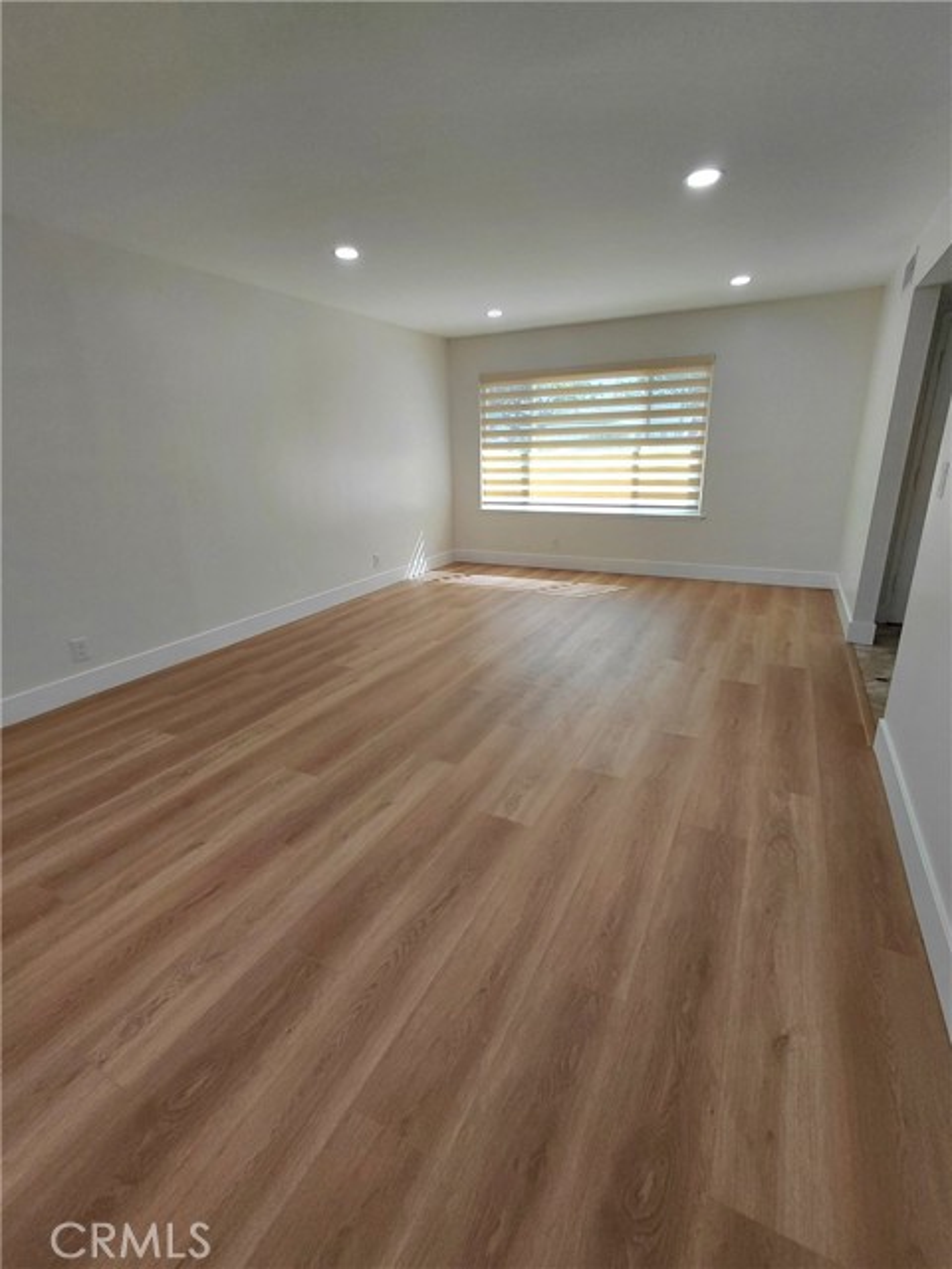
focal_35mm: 16
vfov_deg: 94.5
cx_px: 476
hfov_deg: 78.1
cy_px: 634
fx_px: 587
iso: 40
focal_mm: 1.64
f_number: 2.2
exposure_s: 1/120
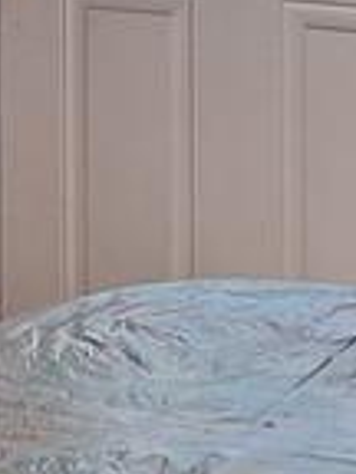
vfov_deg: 9.9
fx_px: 2633
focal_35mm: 192
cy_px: -306
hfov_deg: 7.6
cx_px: -112
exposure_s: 1/60
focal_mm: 4
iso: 50
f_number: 1.8
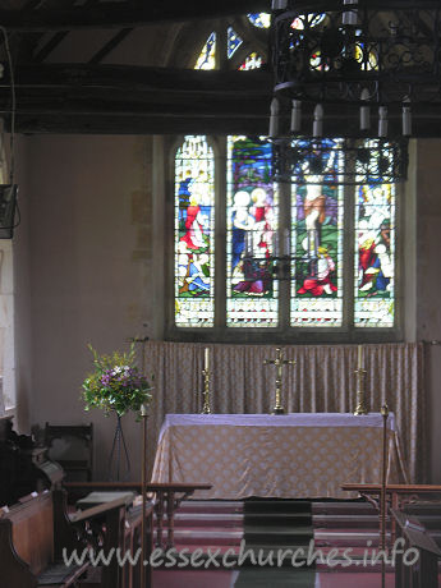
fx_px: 2157
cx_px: 220
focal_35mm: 127
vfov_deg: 15.5
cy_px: 294
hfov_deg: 11.7
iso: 50
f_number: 3.8
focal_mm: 32.4
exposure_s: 1/3.7
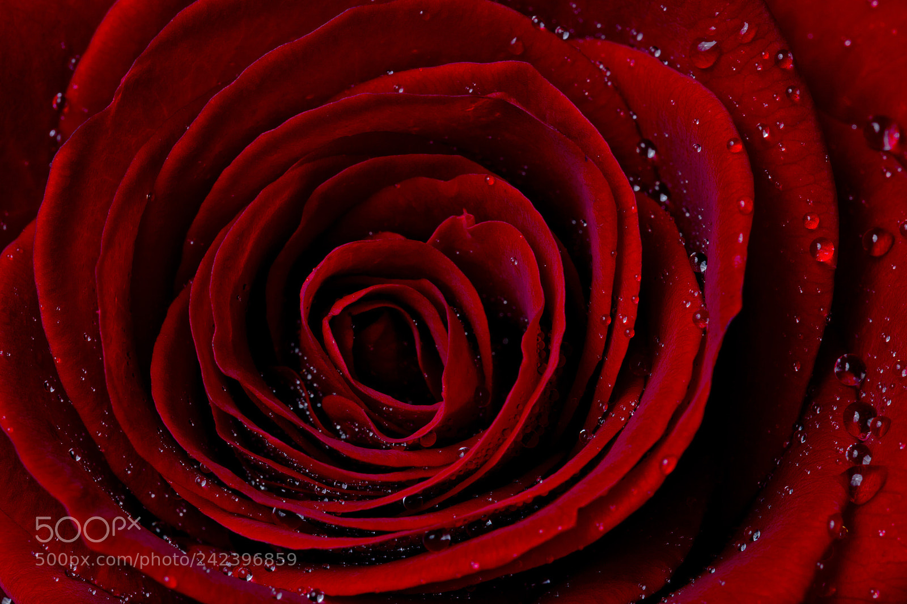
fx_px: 3967
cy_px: 302
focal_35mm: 158
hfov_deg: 13.0
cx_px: 454
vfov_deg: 8.7
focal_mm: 105
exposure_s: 1/200
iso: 100
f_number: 20
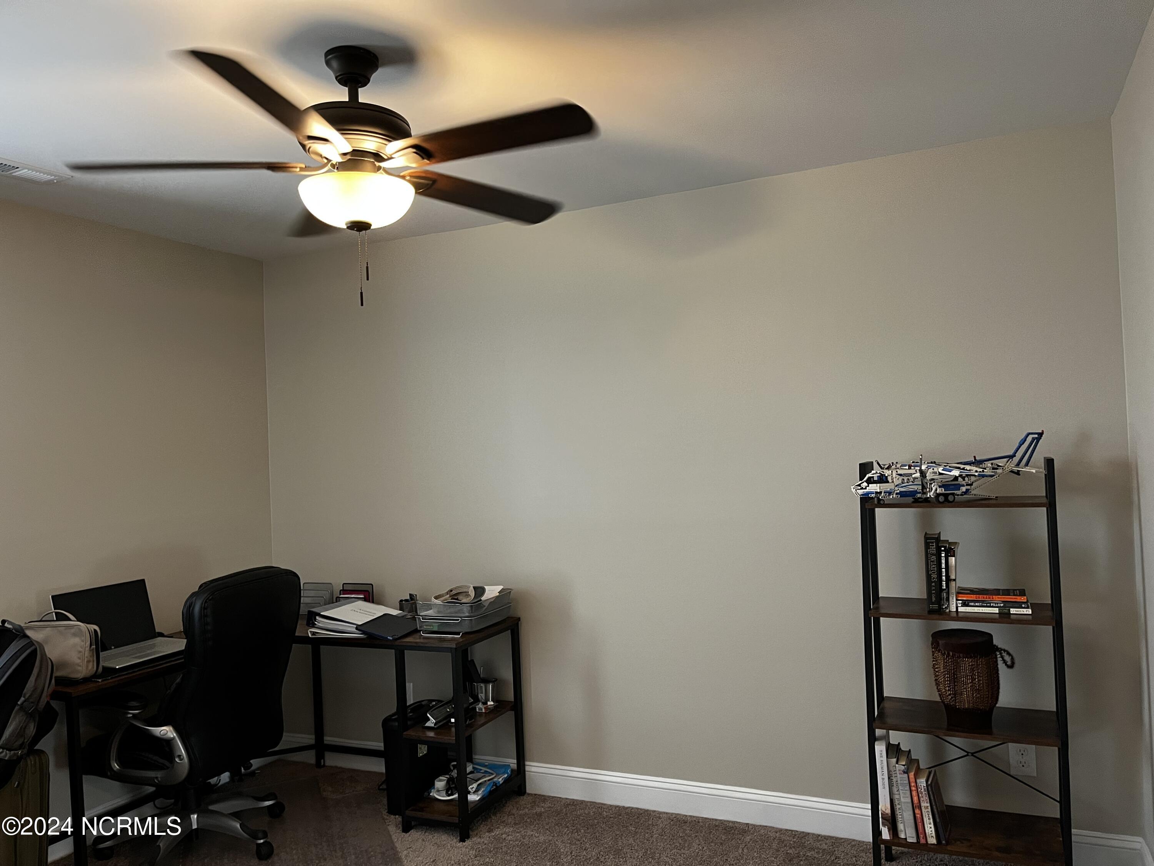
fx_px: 867
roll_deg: +2.0
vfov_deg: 53.1
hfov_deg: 67.3
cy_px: 433
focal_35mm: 26
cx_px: 577
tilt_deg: +0.9
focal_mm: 5.1
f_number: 1.6
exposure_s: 1/60
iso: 200
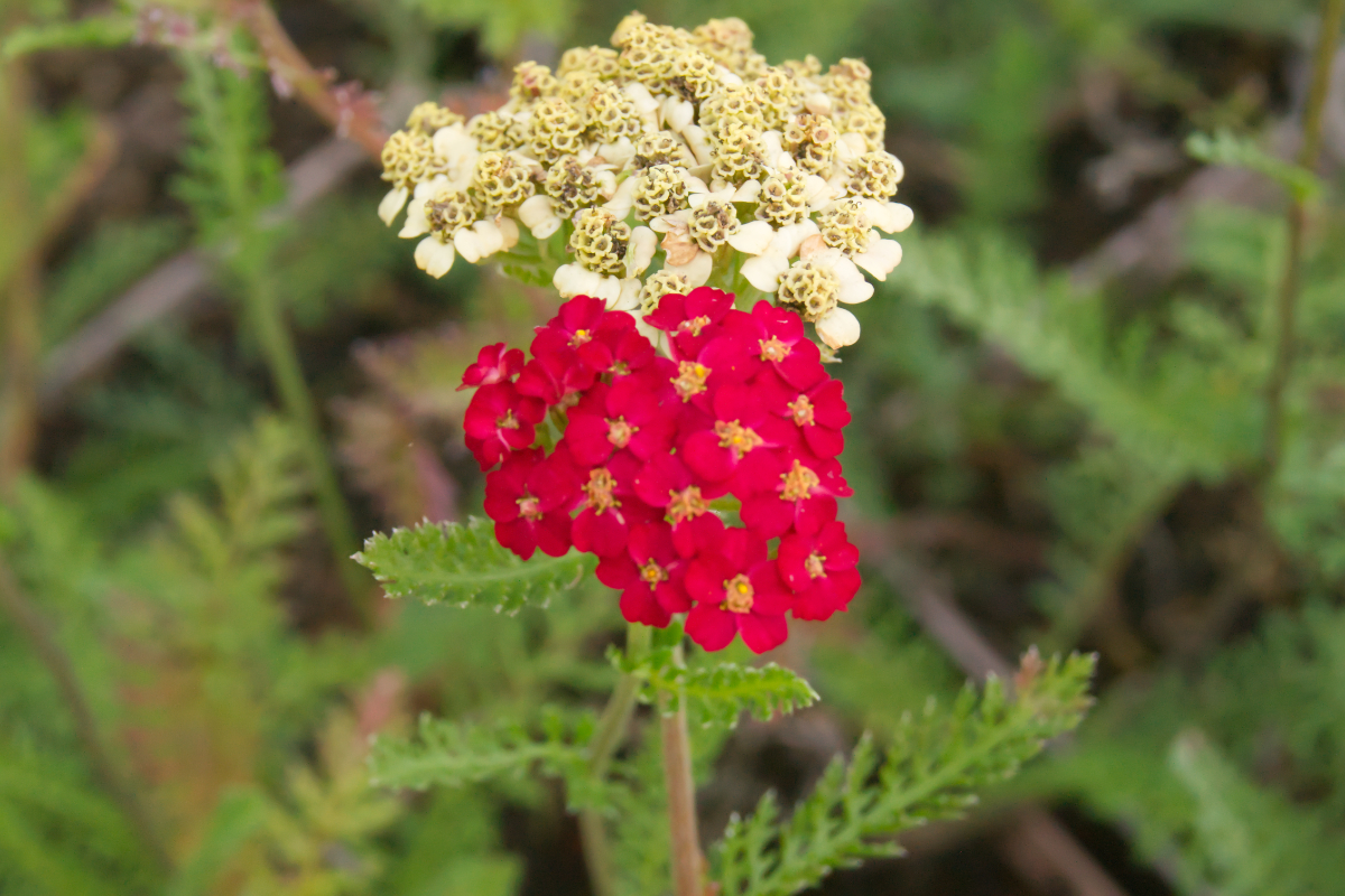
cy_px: 448
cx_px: 672
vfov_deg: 16.6
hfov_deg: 24.6
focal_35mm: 82
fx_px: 3082
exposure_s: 1/500
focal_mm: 55
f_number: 13
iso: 3200
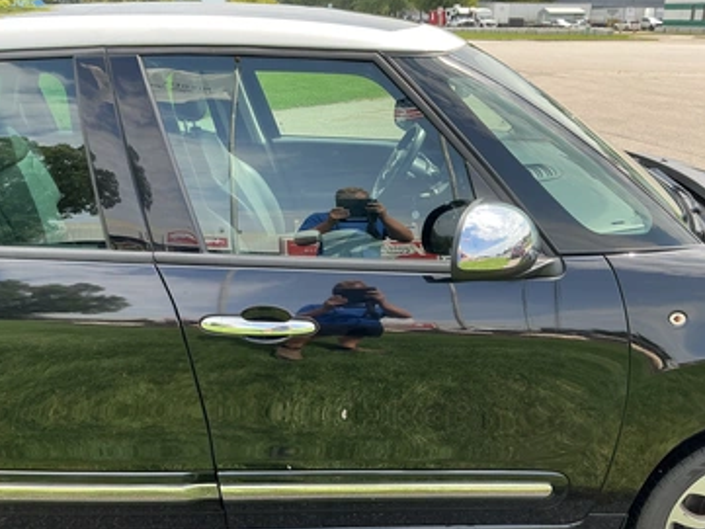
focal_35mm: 31
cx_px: 363
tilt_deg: -20.4
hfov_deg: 58.3
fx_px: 632
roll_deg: -0.5
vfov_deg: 45.5
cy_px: 277
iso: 25
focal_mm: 3
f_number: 1.8
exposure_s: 1/415
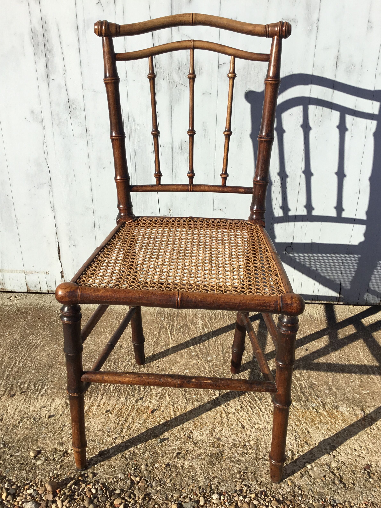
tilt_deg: -24.6
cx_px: 191
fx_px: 470
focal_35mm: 32
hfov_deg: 44.2
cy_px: 260
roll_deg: +0.3
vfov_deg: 56.8
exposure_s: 1/1597
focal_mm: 3.3
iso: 25
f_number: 2.4
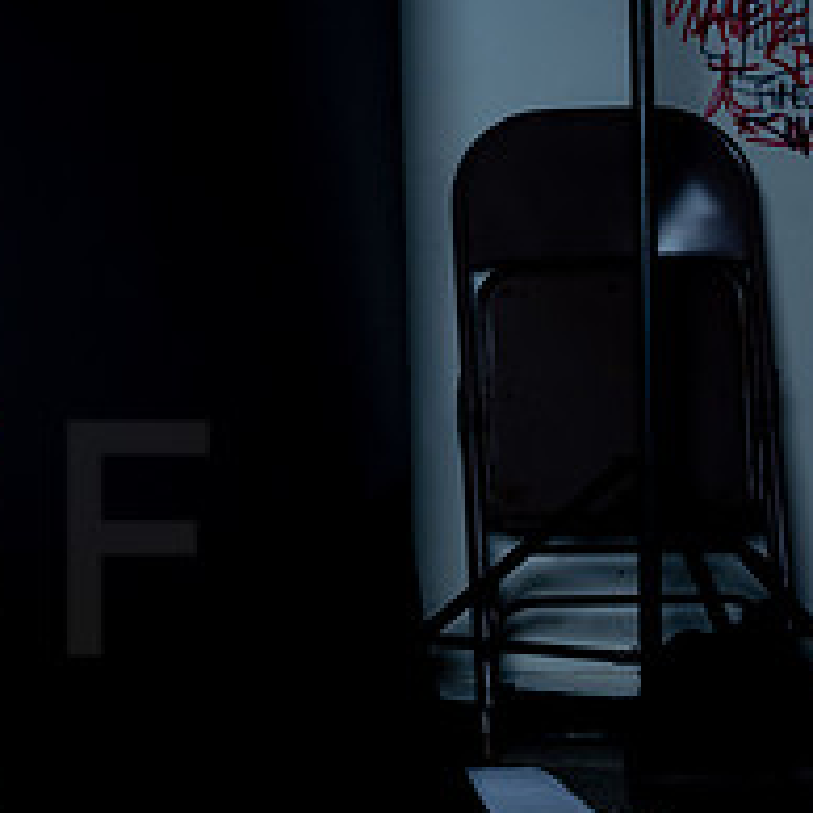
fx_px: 2365
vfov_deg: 19.4
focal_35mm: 89
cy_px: 539
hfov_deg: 17.6
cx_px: -390
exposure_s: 1/160
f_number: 10
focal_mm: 35
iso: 100
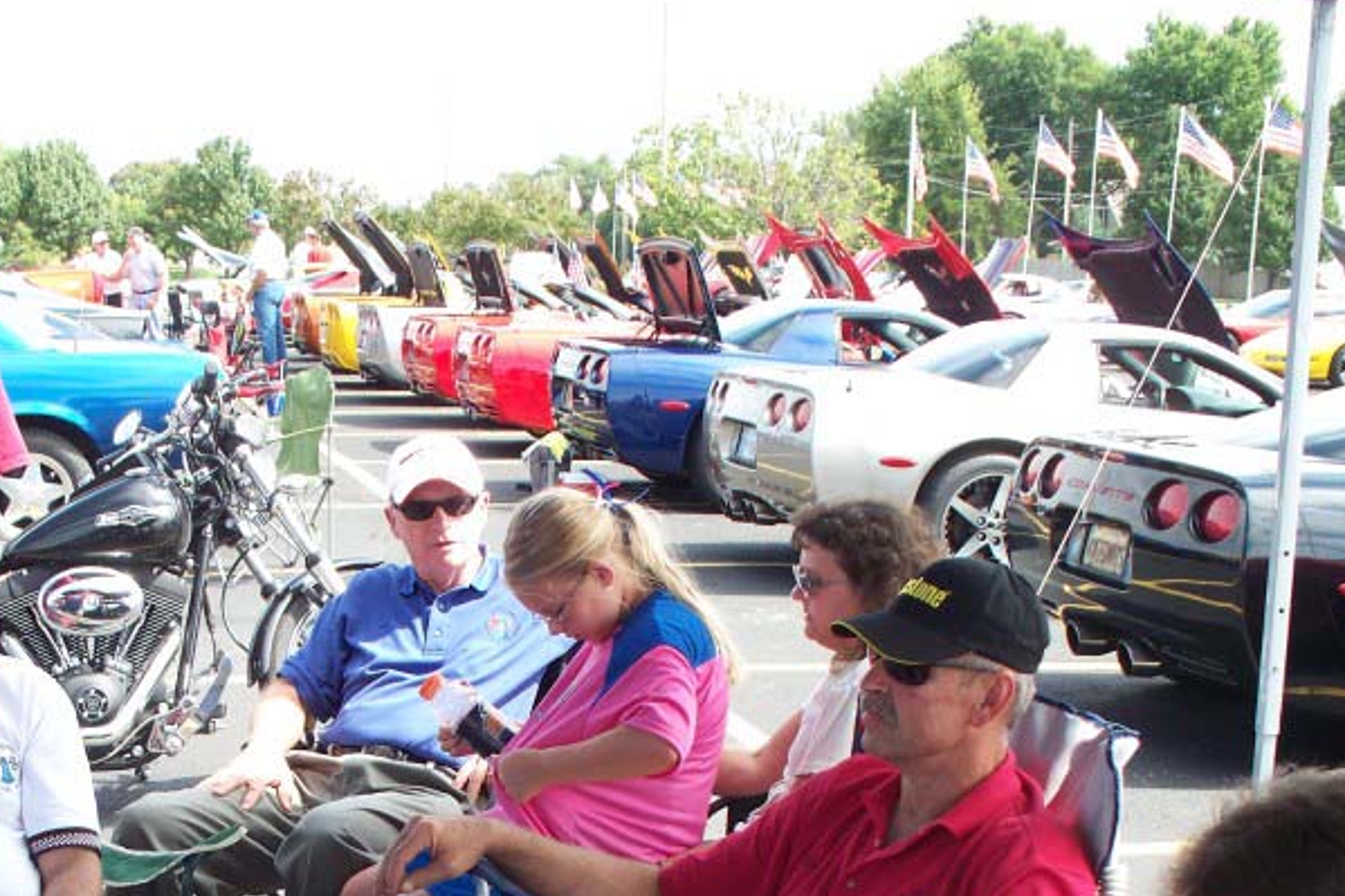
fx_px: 2390
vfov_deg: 20.7
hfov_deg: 31.2
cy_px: 847
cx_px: 433
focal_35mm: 64
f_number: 2.8
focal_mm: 7.54
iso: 64
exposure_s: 1/250
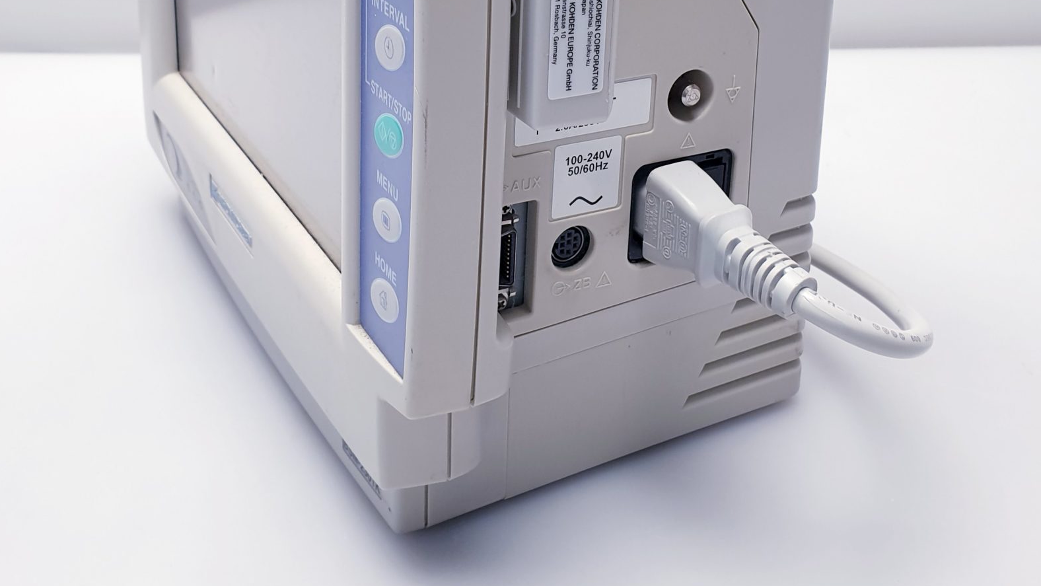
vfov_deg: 24.8
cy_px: 1
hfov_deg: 44.5
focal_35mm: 46
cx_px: 482
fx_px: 1270
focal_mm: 4.3
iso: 80
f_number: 2.4
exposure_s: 1/100
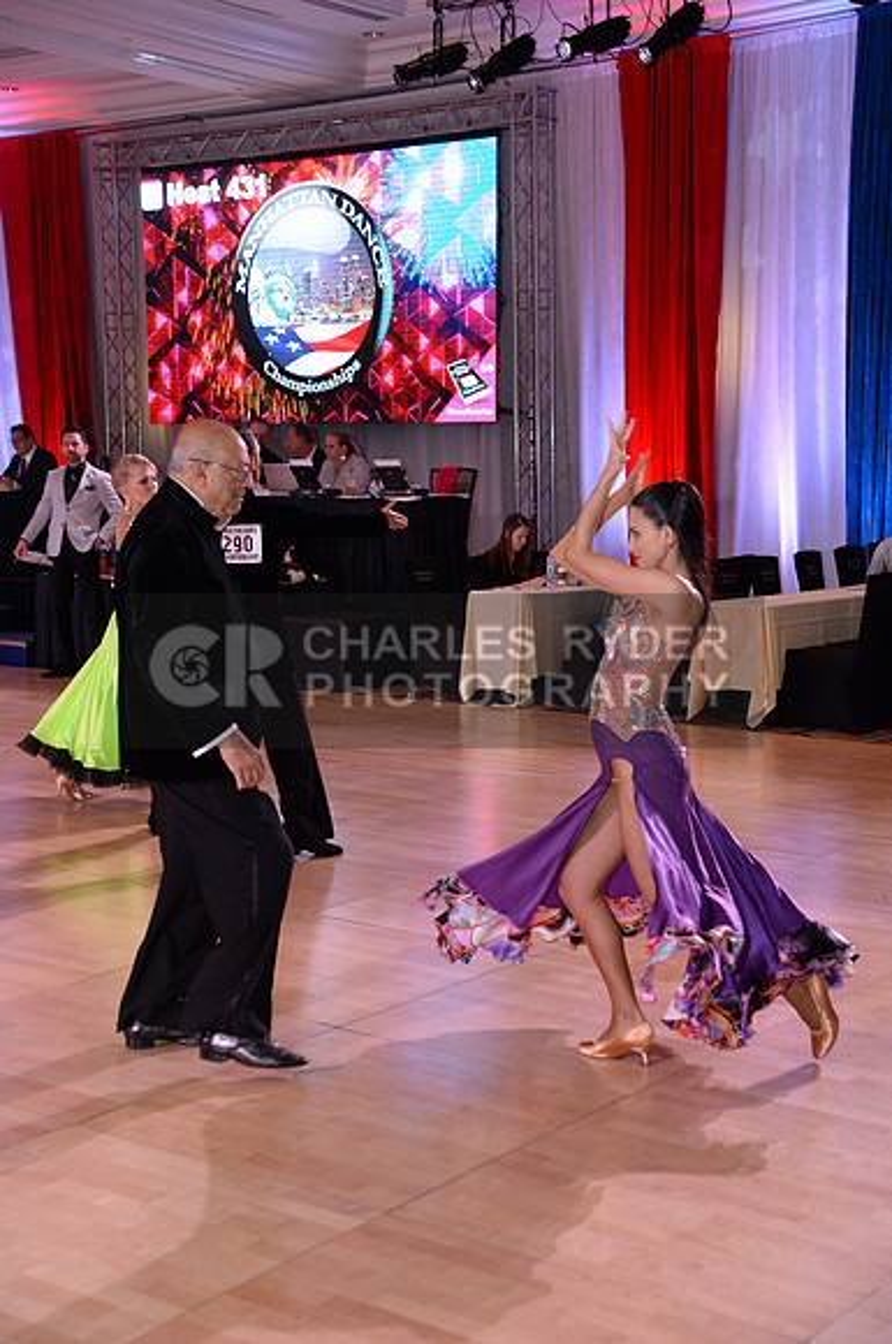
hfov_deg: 24.5
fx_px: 2050
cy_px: 672
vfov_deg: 36.3
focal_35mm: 55
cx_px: 446
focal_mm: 55
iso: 1600
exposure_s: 1/250
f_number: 4.5
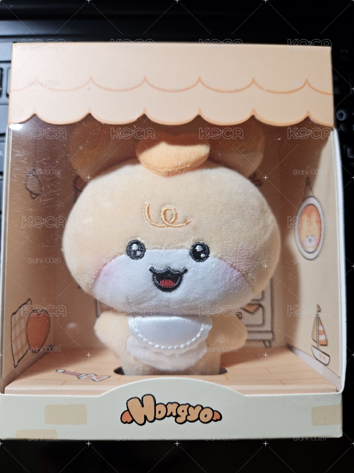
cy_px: 236
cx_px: 177
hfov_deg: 58.9
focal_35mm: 23
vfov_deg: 73.9
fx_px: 314
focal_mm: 5.4
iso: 100
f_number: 1.8
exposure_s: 1/180
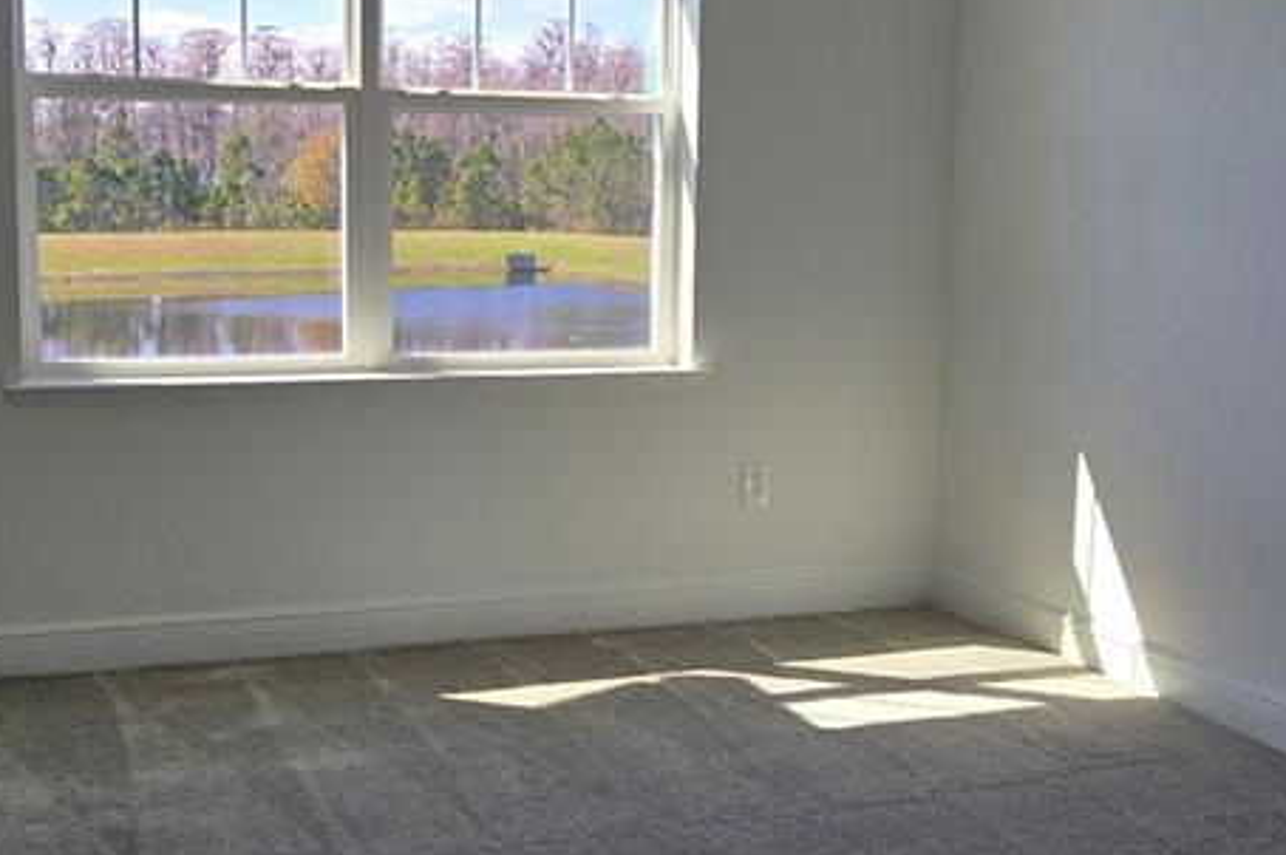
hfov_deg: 36.9
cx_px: 615
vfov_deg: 25.0
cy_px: 430
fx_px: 1928
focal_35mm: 54
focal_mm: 5.4
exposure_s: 1/1395
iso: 80
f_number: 1.8
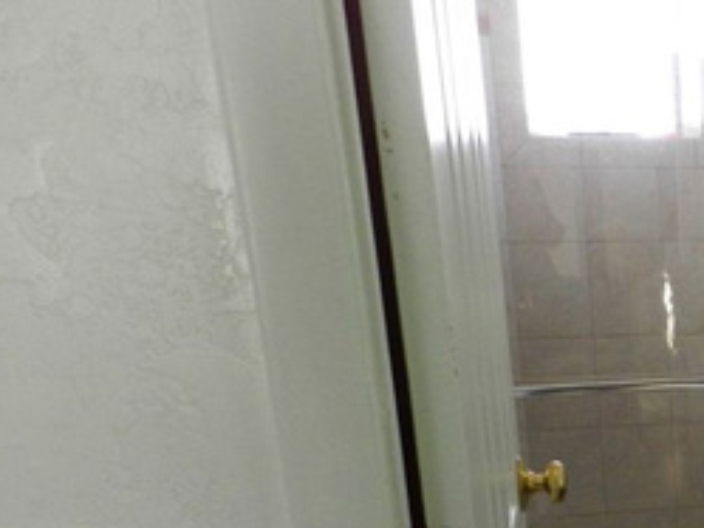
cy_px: 590
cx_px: 845
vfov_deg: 23.2
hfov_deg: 28.4
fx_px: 1200
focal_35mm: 59
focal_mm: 4
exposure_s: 1/30
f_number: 3.4
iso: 400
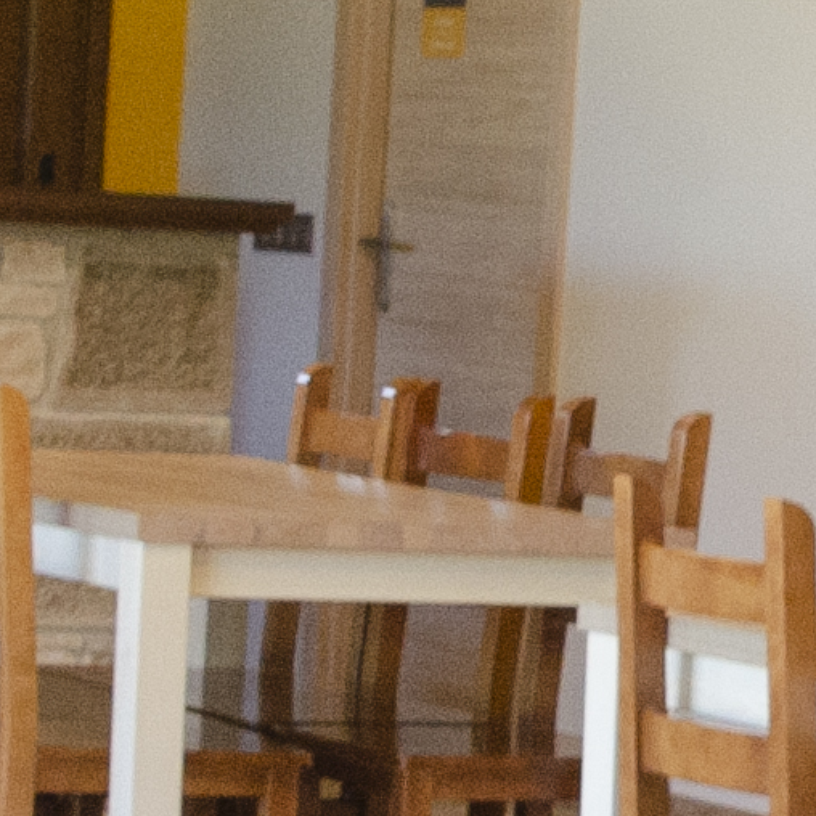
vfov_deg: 7.1
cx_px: 718
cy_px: 445
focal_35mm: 247
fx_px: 6587
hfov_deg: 7.1
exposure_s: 1/125
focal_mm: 20
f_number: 5.6
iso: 640
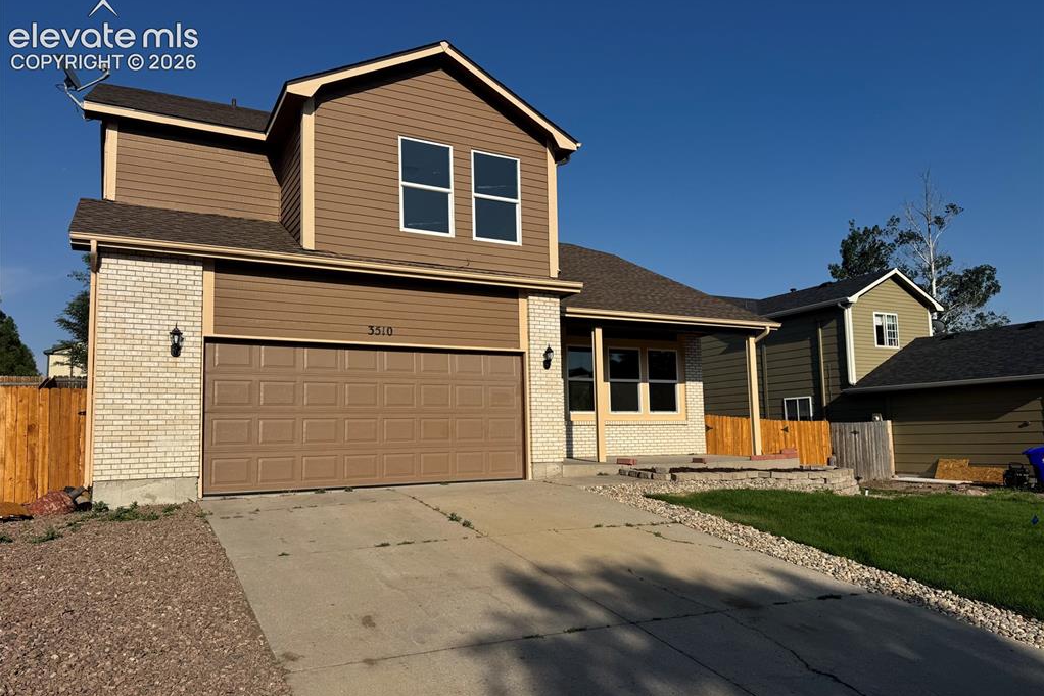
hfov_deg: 71.5
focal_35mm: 25
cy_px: 372
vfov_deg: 51.2
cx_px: 522
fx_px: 725
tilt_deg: +4.8
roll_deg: +1.0
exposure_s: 1/7937
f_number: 1.78
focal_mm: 6.76
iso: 80
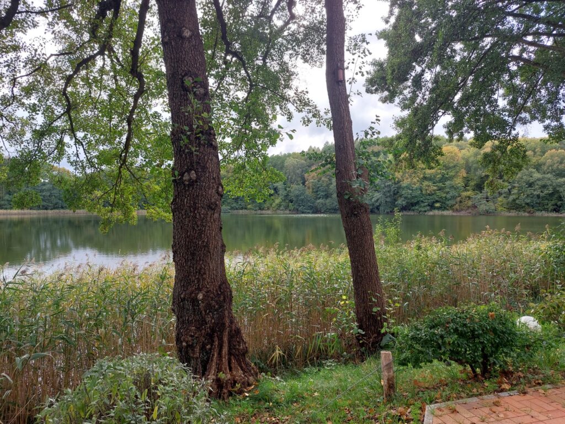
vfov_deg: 54.9
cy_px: 212
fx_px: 408
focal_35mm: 25
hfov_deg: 69.4
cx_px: 282
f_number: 1.8
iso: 25
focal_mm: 5.23
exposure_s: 1/175
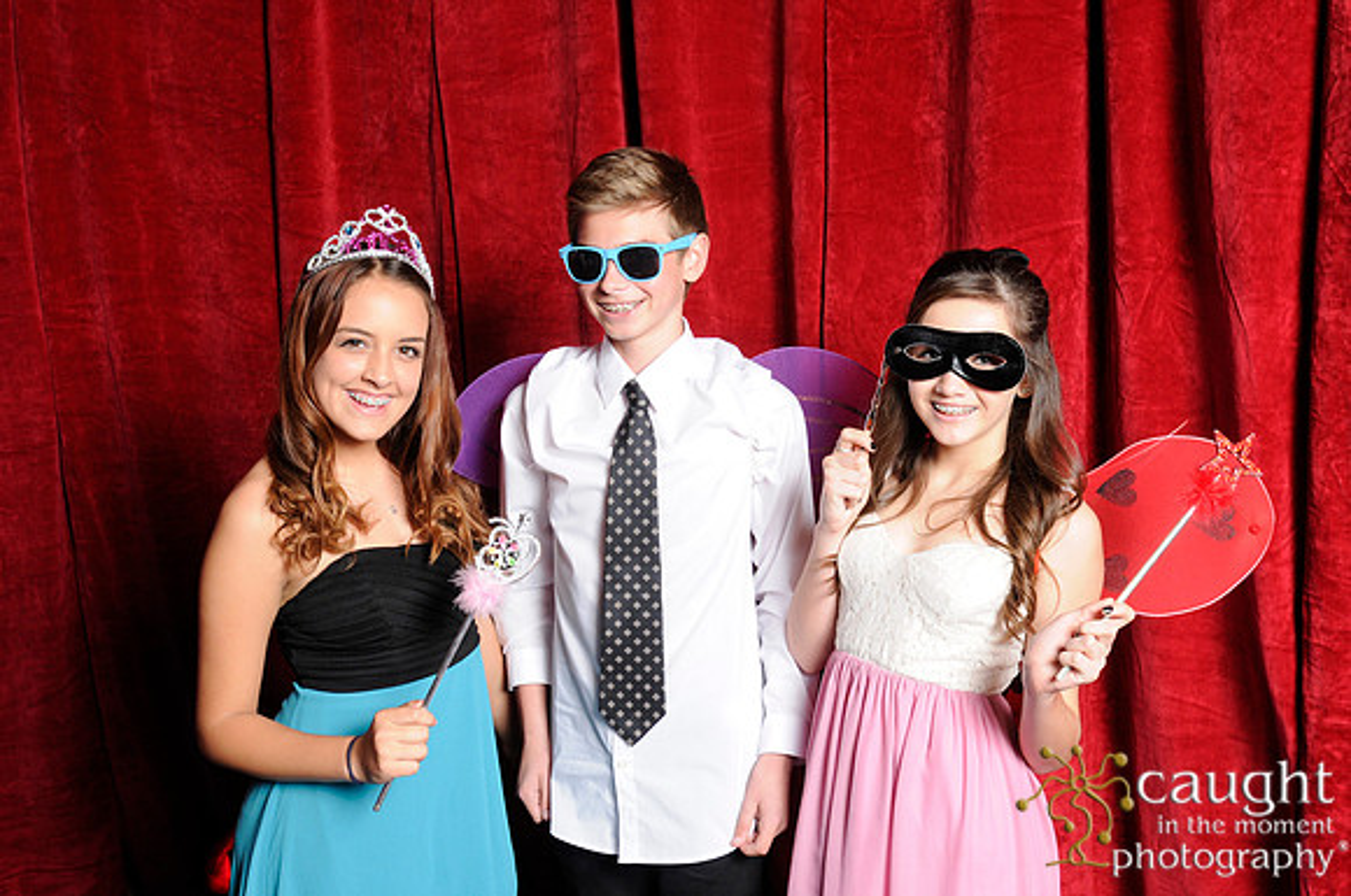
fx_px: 1462
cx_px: 676
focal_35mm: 39
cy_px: 448
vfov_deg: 34.1
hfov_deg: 49.6
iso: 400
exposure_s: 1/60
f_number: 8
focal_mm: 26
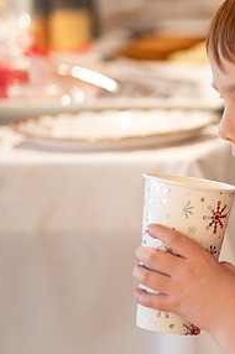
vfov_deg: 6.2
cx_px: 341
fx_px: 3288
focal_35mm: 335
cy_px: 159
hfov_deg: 4.1
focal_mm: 165
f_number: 2.8
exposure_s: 1/500
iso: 2500
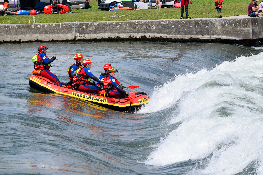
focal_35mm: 180
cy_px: 88
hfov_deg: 11.4
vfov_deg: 7.6
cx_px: 132
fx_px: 1315
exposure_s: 1/2000
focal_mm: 120
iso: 400
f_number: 8
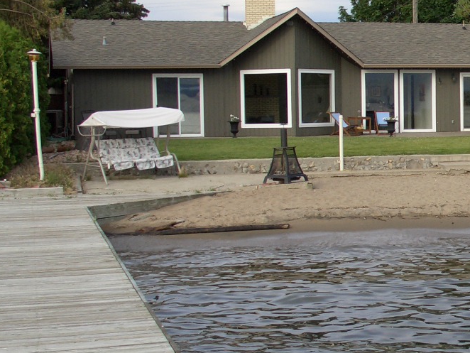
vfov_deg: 17.0
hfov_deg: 21.1
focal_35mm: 87
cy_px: 194
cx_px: 553
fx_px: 1182
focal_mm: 7.8
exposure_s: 1/500
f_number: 4.1
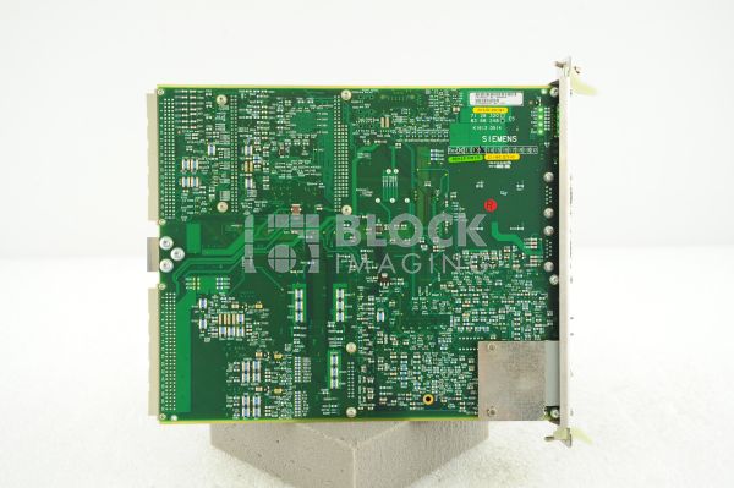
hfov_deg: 38.2
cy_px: 244
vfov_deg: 25.9
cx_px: 367
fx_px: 1059
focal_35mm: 52
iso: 1600
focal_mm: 52
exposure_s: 1/125
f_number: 8
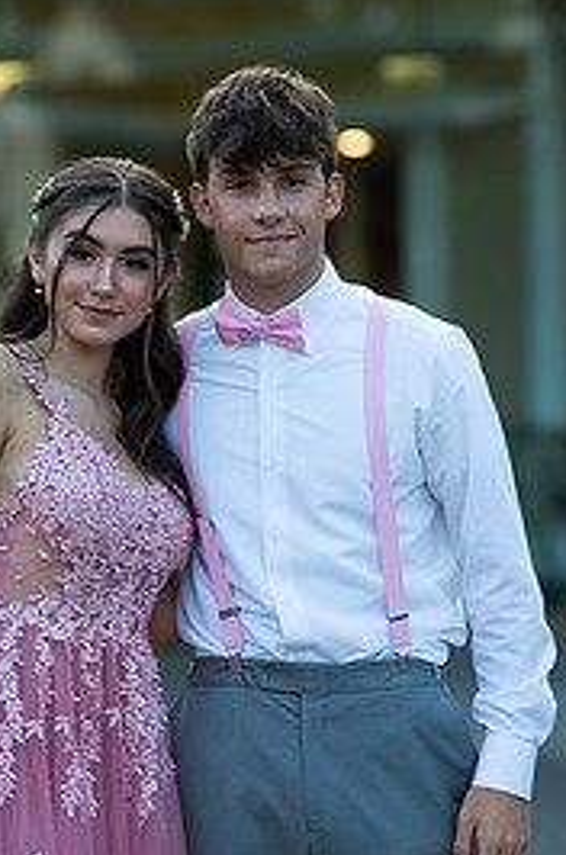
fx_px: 3414
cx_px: 198
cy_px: 508
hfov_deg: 9.5
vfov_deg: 14.3
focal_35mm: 144
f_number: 2
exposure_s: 1/1000
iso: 250
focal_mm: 85
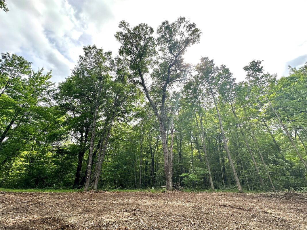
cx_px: 154
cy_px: 115
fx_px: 124
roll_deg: +0.1
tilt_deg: +26.8
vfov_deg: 85.7
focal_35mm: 14
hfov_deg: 102.1
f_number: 2.2
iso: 40
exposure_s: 1/450
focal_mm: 2.22
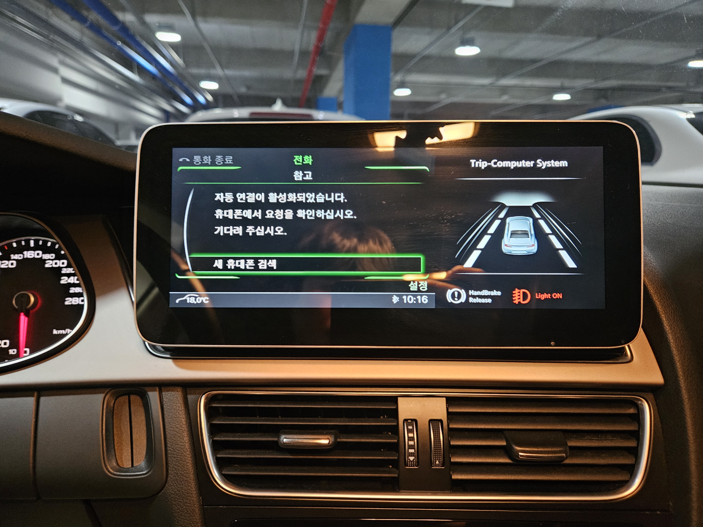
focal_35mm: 23
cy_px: 264
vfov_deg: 58.9
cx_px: 352
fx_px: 467
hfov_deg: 73.9
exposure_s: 1/24
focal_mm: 5.4
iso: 500
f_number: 1.8
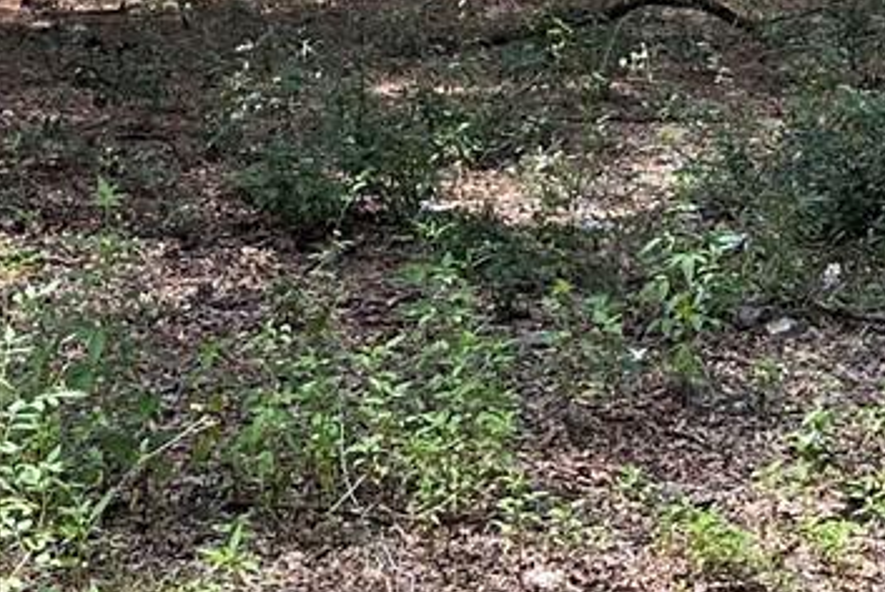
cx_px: 501
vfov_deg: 11.7
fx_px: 2780
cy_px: -251
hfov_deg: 18.1
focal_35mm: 113
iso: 80
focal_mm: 6.86
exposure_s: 1/452
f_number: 1.78
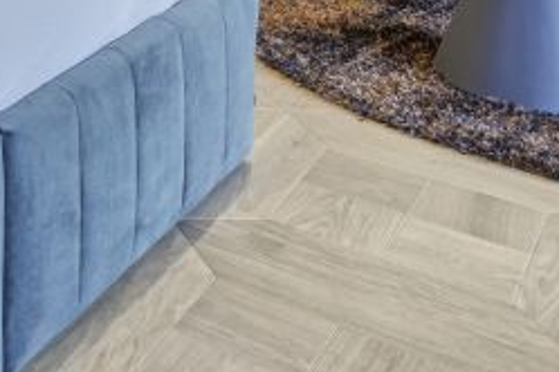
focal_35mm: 72
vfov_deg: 15.4
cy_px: -355
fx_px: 1118
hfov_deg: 22.7
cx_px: -285
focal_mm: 14
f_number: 10
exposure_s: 1/13
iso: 200
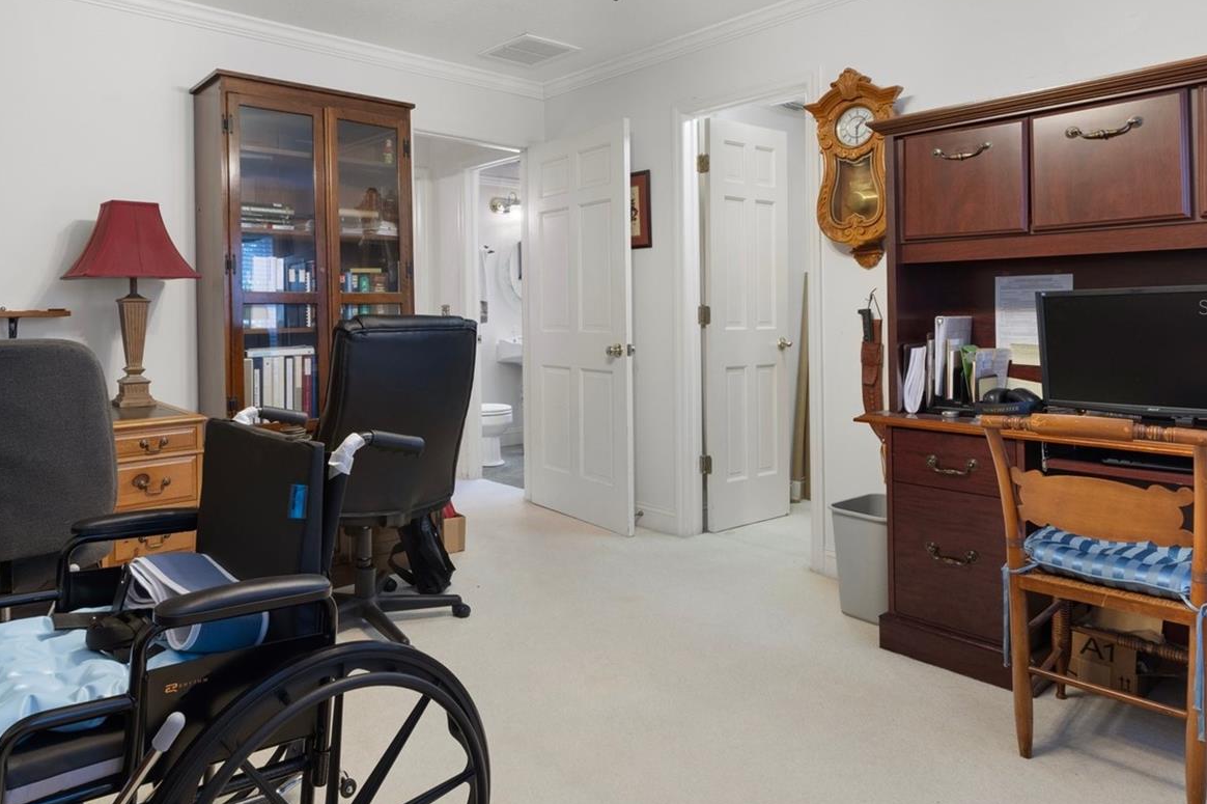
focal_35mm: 23
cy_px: 307
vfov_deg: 55.1
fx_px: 760
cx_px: 461
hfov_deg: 75.7
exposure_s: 1/2
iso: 250
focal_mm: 11
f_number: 8
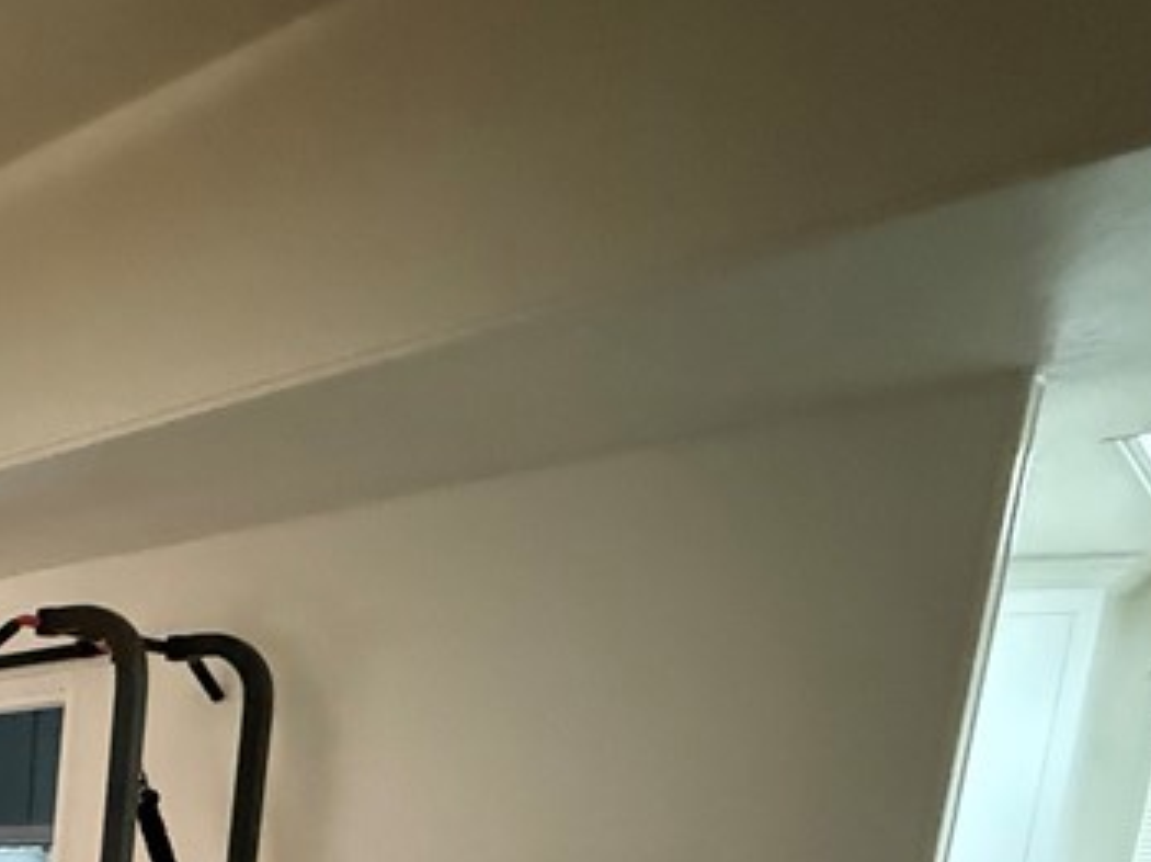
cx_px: -483
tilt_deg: -9.6
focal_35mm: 41
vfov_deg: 28.6
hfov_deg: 30.7
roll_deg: -0.2
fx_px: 1362
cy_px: 1128
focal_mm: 2.22
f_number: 2.2
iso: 1250
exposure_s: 1/40
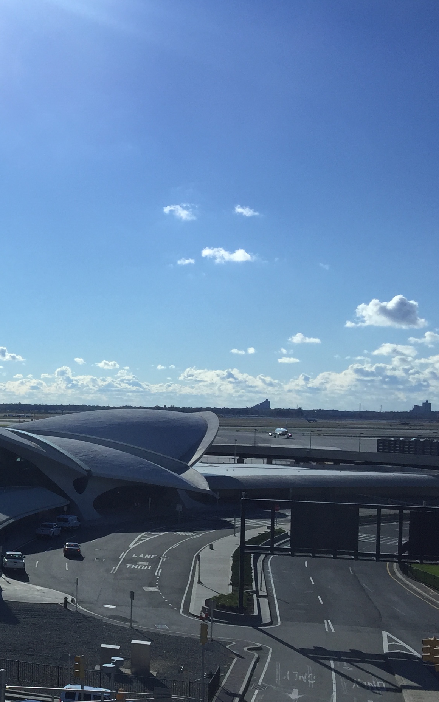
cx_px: -158
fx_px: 1034
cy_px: 435
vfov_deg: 37.3
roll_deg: -0.1
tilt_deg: -0.8
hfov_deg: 21.3
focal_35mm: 54
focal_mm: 4.15
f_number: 2.2
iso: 32
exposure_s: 1/879
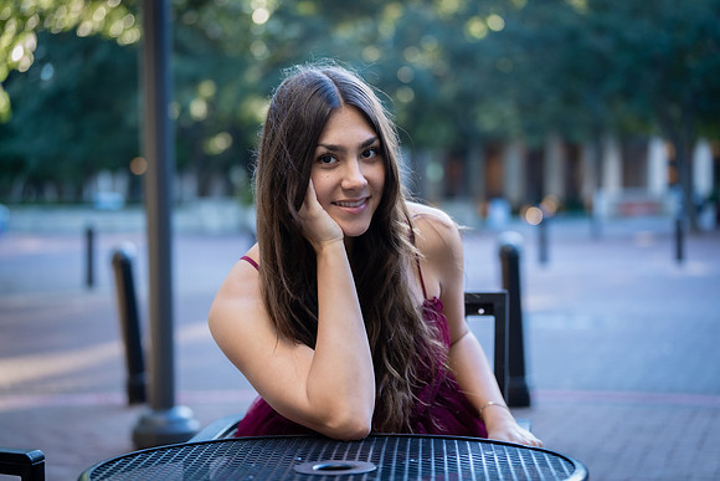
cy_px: 240
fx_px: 1400
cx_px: 360
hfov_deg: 28.8
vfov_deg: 19.5
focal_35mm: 70
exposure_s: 1/320
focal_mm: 70
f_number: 2.8
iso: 500
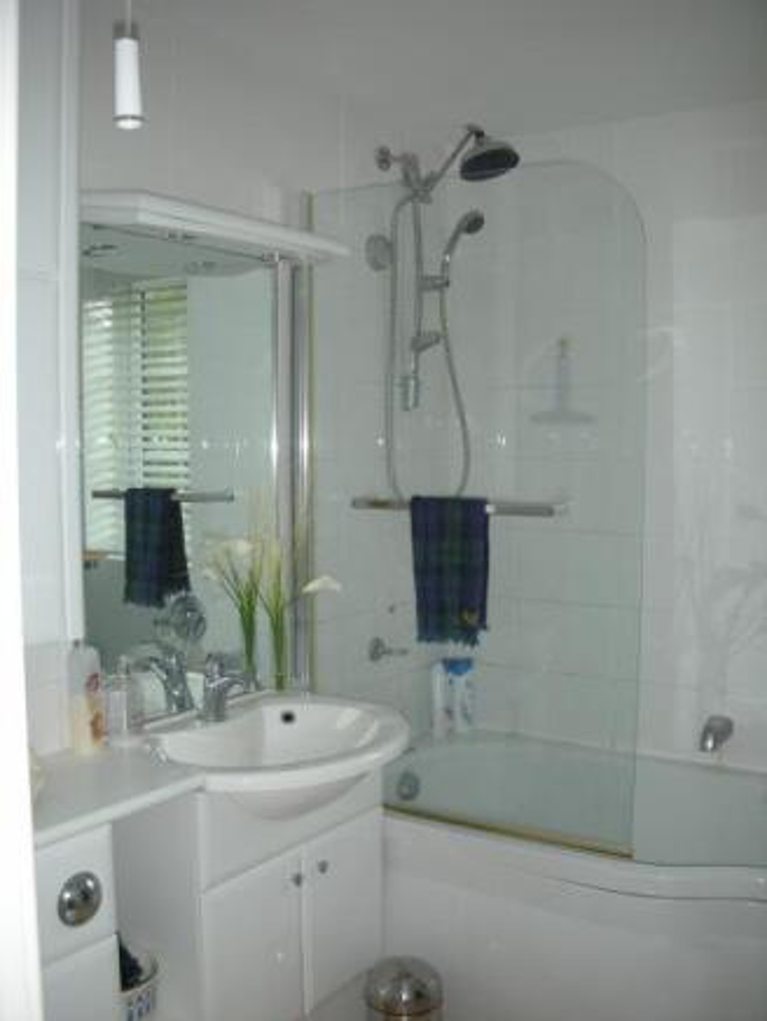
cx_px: 384
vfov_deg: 52.6
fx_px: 1034
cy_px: 510
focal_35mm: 35
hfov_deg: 40.7
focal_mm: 5.8
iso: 52
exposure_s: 1/60
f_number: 2.8
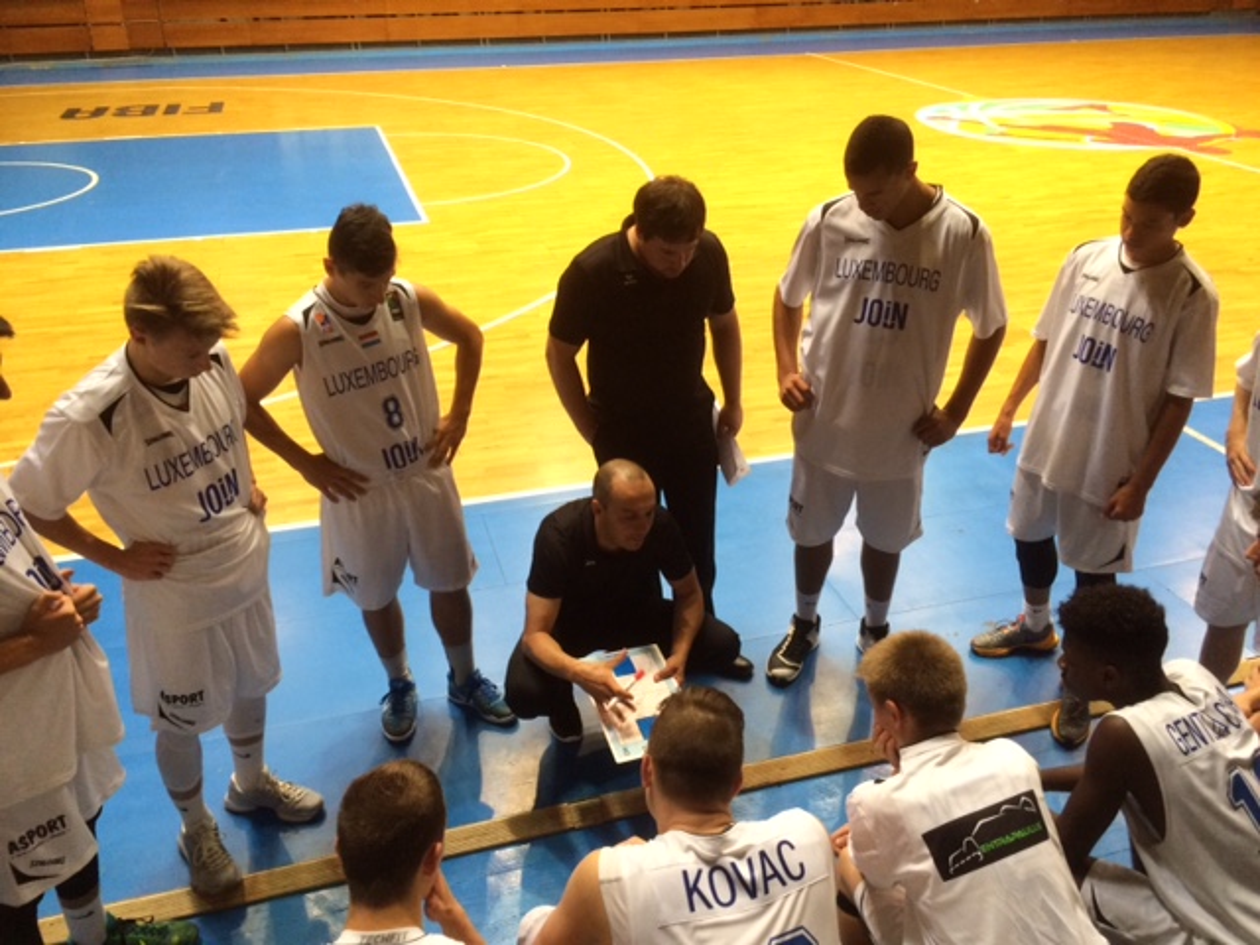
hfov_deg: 61.7
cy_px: 472
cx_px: 630
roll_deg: +2.1
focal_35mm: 29
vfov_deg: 48.2
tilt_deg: -30.0
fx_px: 1056
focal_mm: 4.15
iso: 80
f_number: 2.2
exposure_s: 1/33
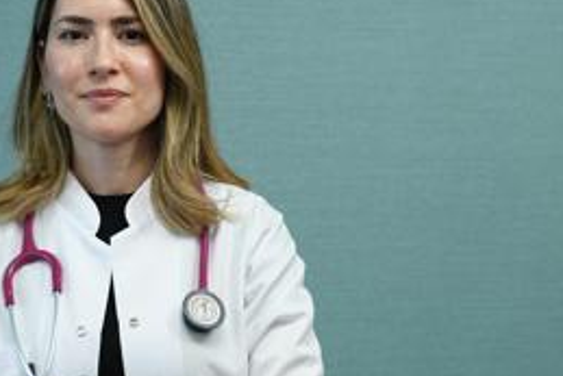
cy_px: 222
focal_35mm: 83
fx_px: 1299
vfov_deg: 16.5
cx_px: 242
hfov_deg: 24.4
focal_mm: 35
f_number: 2.8
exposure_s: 1/80
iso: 320
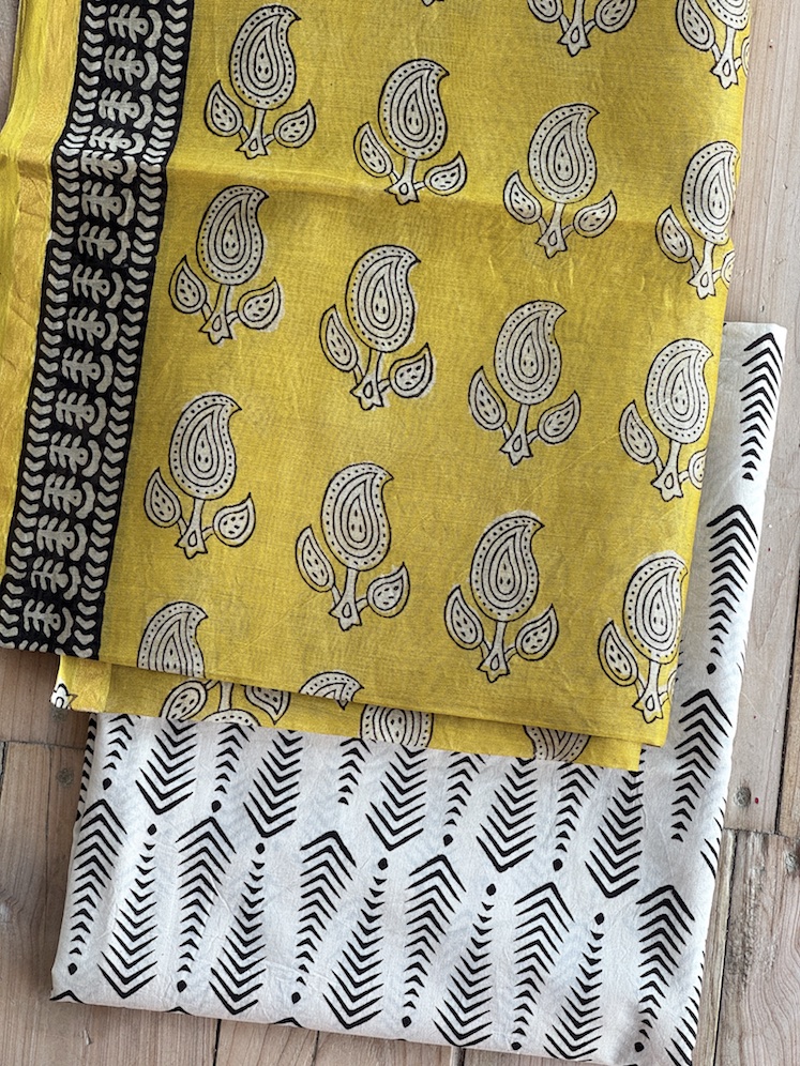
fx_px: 2373
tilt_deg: -86.0
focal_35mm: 77
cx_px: 400
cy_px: 533
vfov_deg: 25.3
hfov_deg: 19.1
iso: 50
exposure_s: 1/99
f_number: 2.8
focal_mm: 9
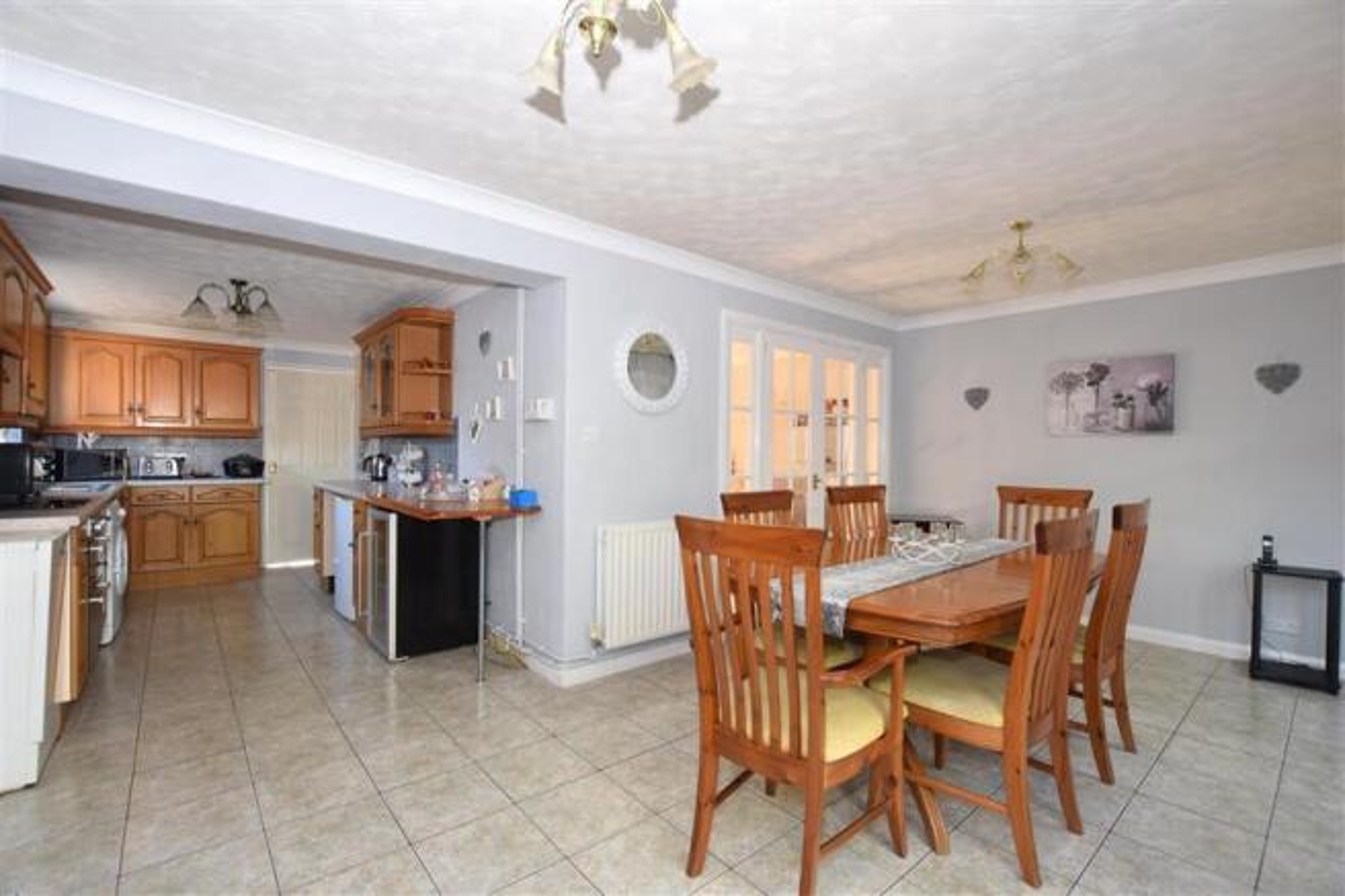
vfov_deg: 77.3
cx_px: 672
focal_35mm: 15
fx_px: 560
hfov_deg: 100.4
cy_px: 448
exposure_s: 1/20
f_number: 5.6
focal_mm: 10
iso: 400
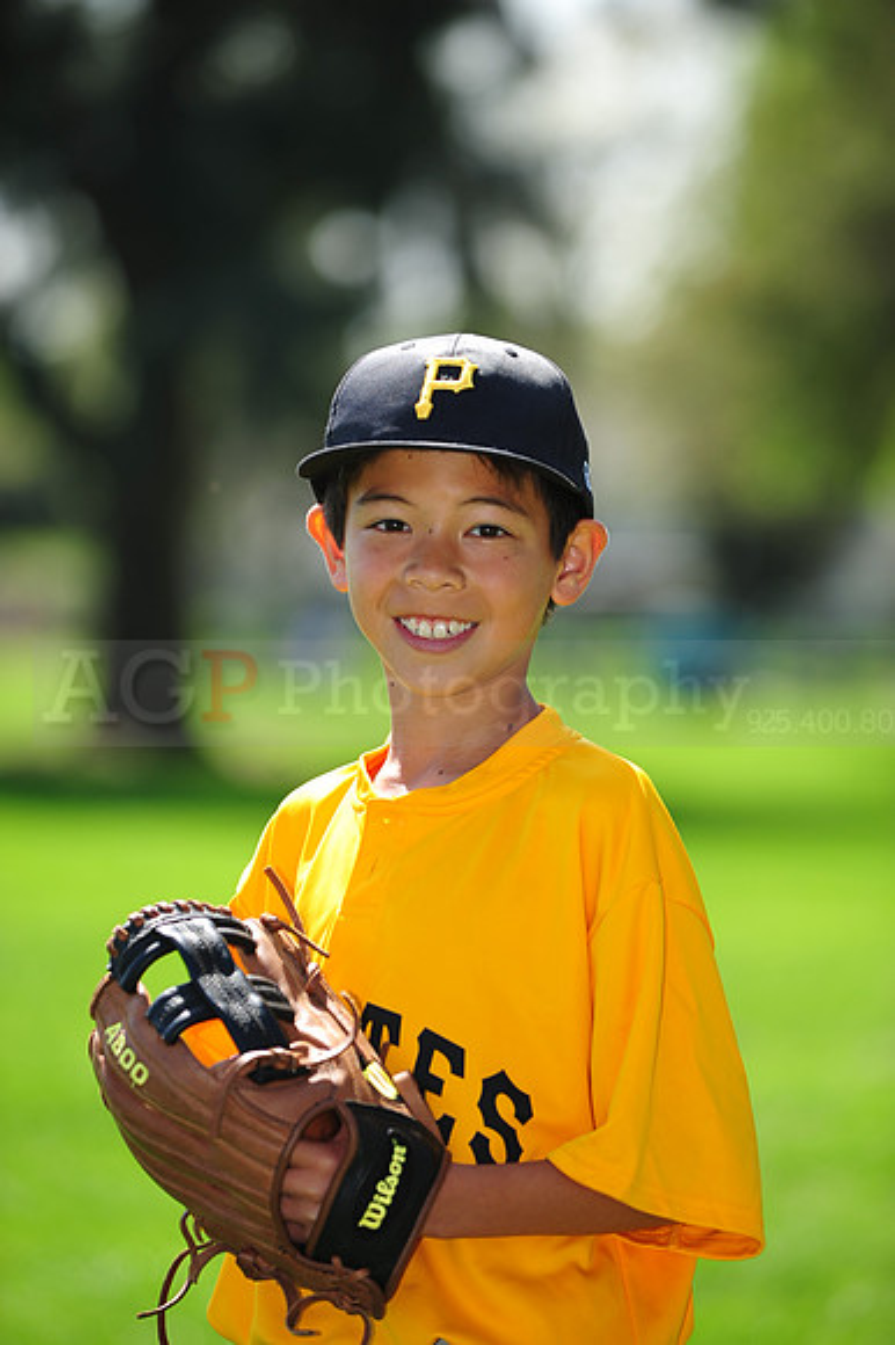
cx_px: 448
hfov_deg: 6.9
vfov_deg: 10.3
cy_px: 672
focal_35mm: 200
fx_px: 7467
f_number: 4.5
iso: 200
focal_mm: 200
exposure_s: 1/640
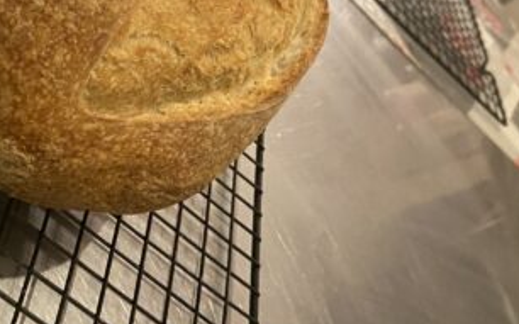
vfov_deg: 20.9
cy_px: 3
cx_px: 157
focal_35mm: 60
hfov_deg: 33.6
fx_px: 848
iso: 400
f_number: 1.8
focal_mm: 4.25
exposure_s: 1/33
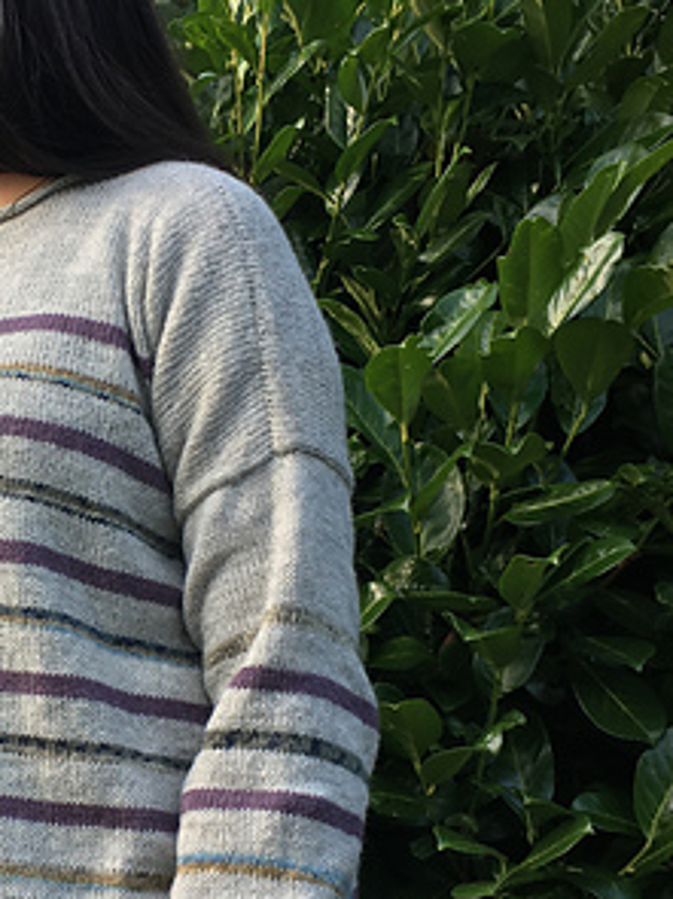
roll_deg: +3.8
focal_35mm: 63
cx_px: 15
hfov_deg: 22.5
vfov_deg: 30.6
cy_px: 552
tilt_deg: -1.1
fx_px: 1634
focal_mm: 4.15
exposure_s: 1/210
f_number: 2.2
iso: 25
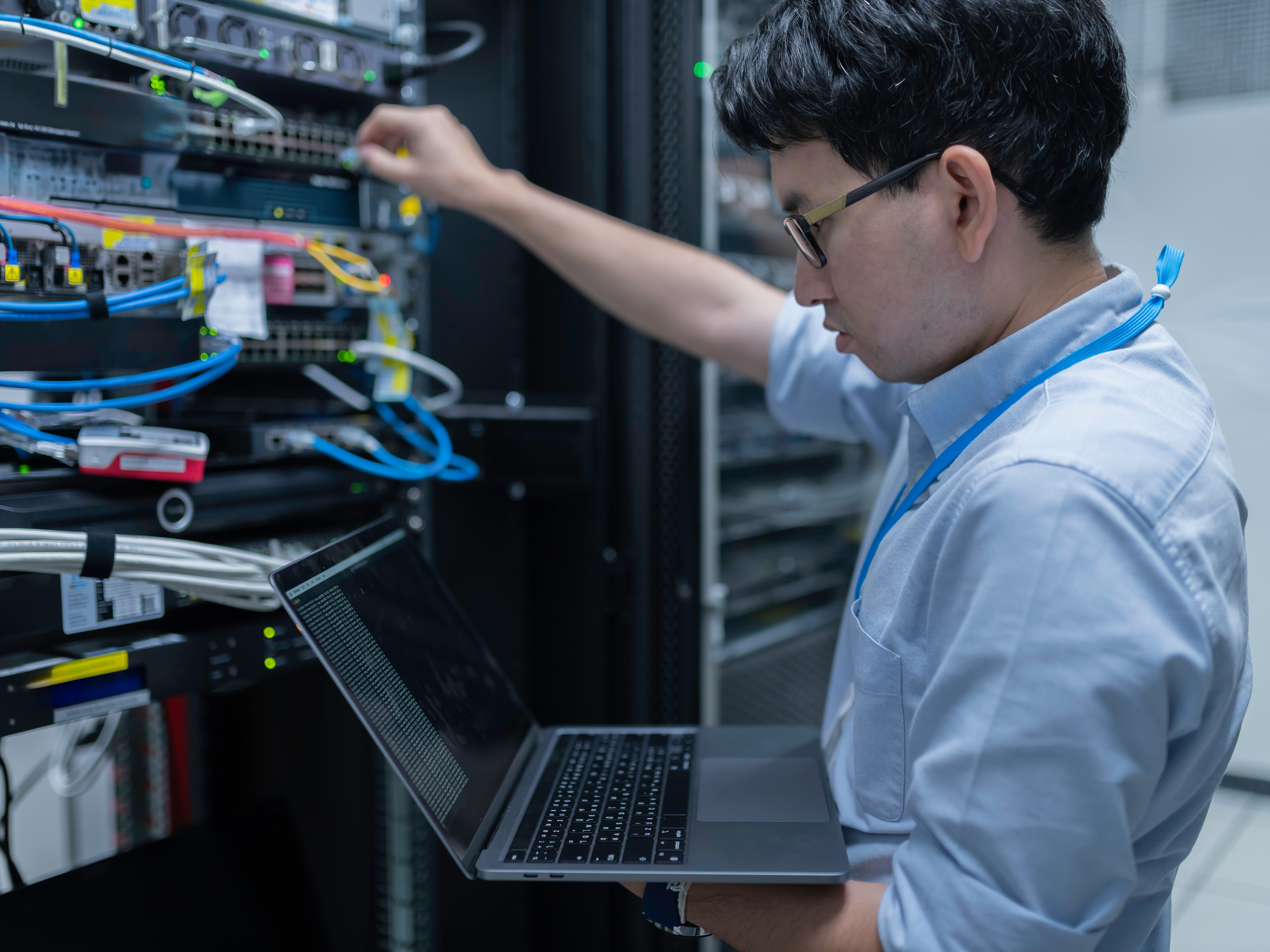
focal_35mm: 38
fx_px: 1394
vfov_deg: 37.7
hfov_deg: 48.9
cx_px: 555
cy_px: 475
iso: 400
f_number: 1.8
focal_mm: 35
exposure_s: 1/160
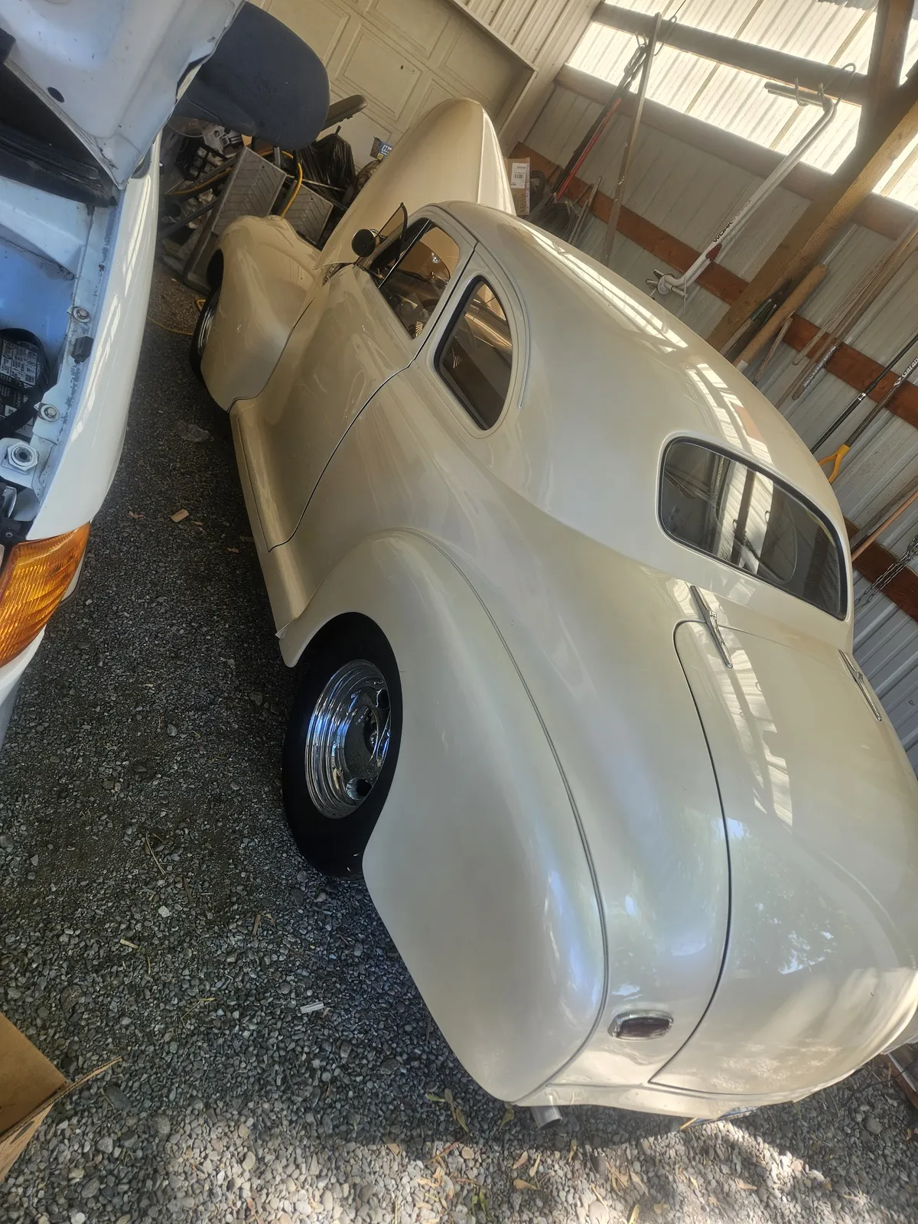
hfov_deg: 58.9
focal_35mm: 23
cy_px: 612
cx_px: 459
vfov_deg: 73.9
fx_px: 813
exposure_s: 1/120
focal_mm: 5.4
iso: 25
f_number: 1.8
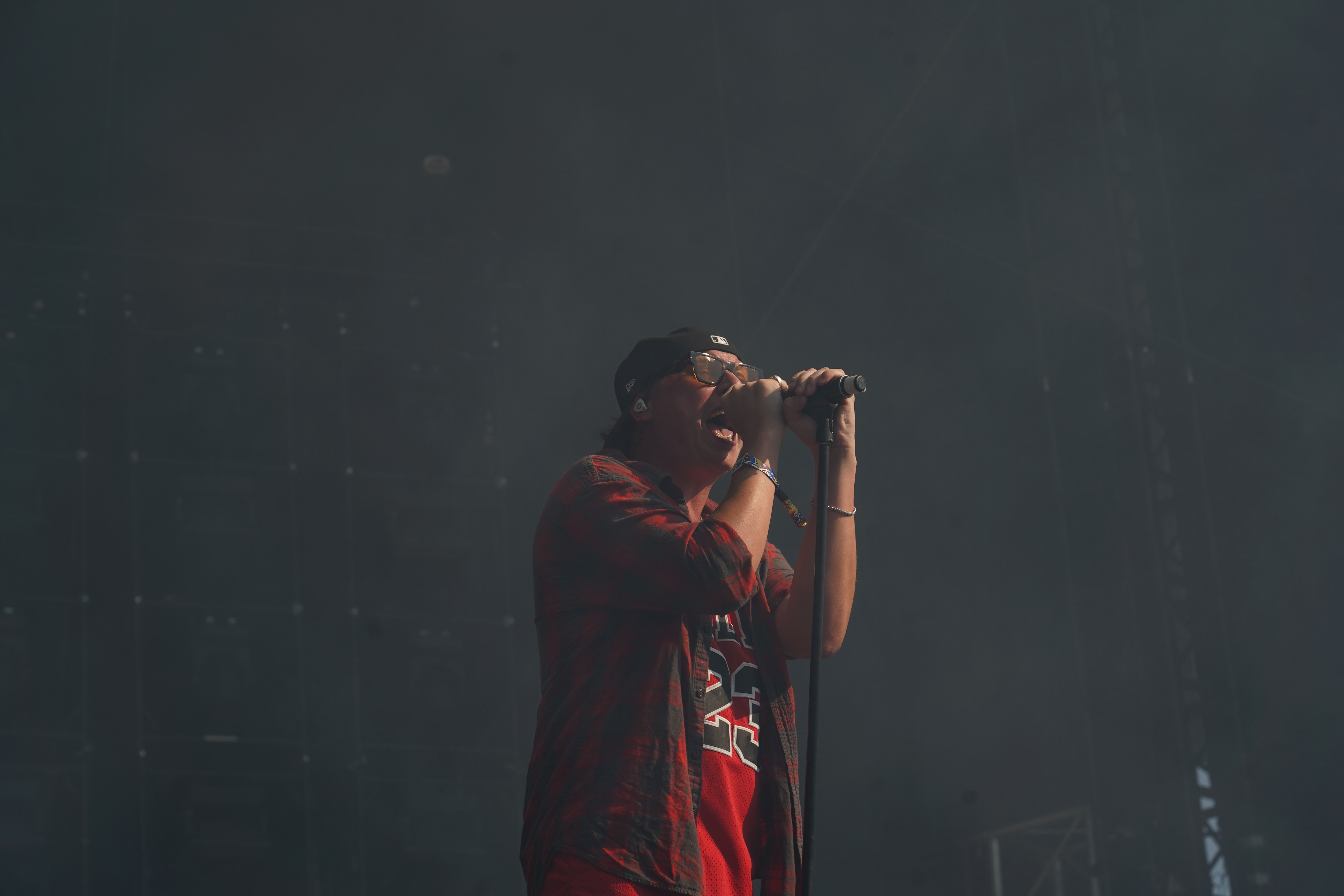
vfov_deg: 13.0
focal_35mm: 105
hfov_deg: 19.5
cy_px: 448
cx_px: 672
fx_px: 3920
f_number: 8
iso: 100
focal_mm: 105
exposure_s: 1/500
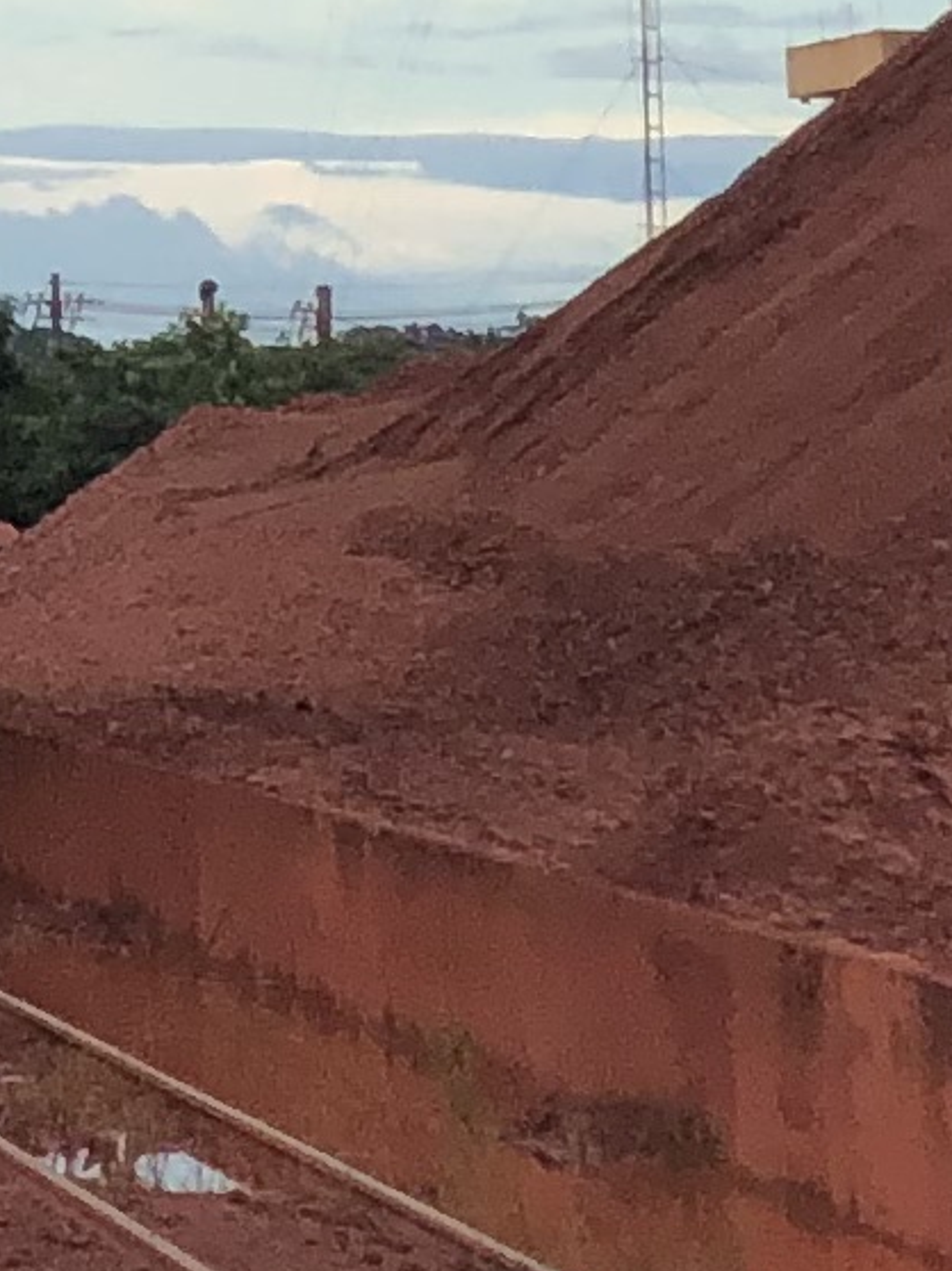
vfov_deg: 5.1
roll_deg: -0.8
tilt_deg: +11.0
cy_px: -2070
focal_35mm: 376
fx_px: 13798
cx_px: -3630
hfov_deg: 3.6
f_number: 2.4
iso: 16
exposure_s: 1/312
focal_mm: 6
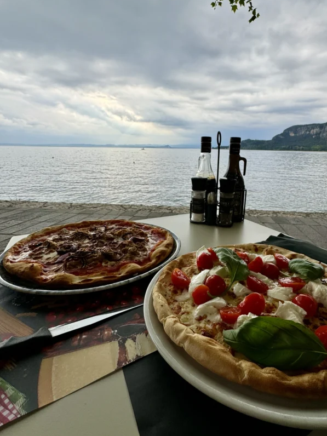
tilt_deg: -14.0
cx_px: 202
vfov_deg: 87.7
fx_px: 227
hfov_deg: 70.6
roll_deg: -0.9
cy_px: 206
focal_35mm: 18
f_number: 2.2
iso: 40
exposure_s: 1/282
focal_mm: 2.22
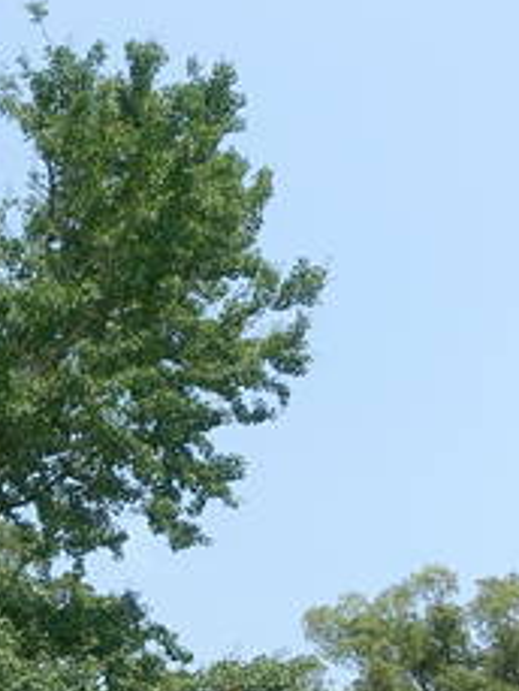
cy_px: 791
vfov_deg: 15.2
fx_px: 2516
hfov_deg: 11.6
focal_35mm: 126
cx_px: -72
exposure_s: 1/800
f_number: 4
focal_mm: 9.33
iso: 125
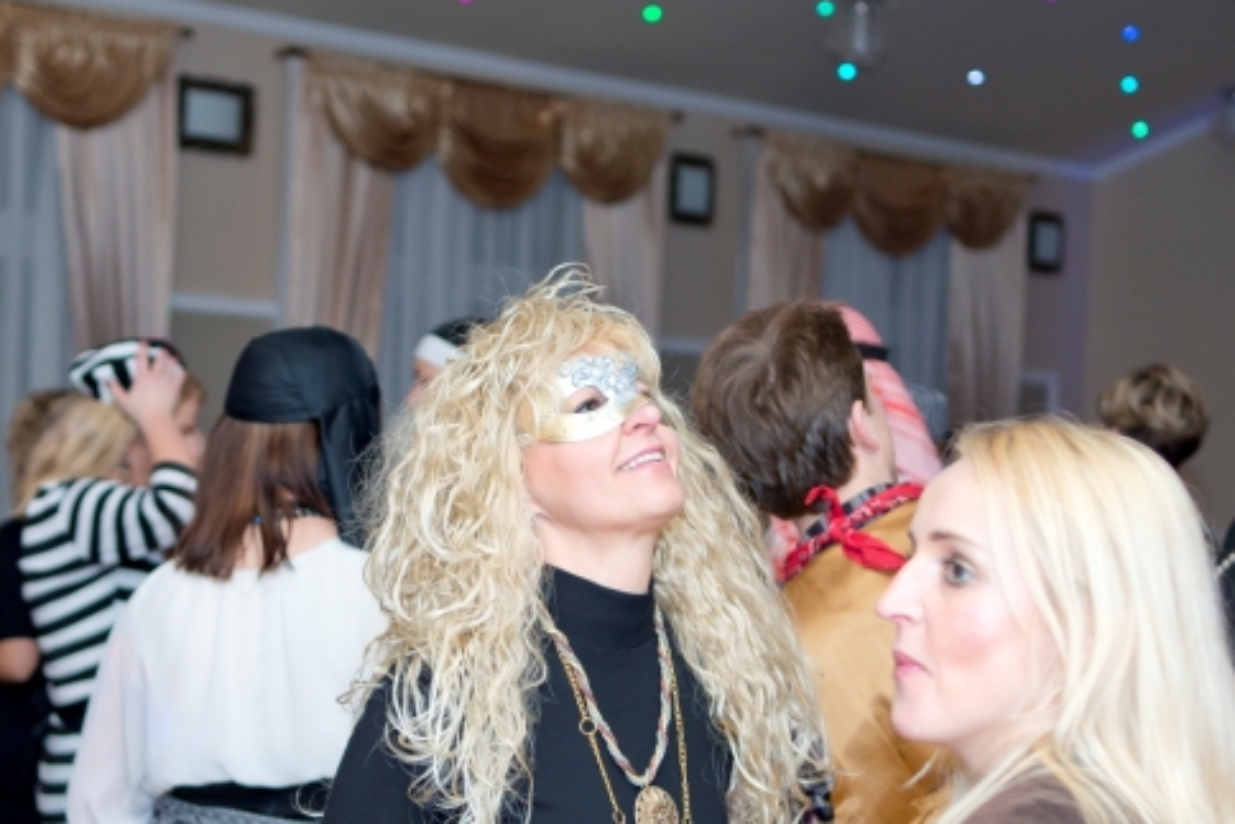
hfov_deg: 27.3
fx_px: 2539
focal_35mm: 74
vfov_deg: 18.2
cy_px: 690
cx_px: 549
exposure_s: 1/320
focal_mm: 35
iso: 400
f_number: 2.8
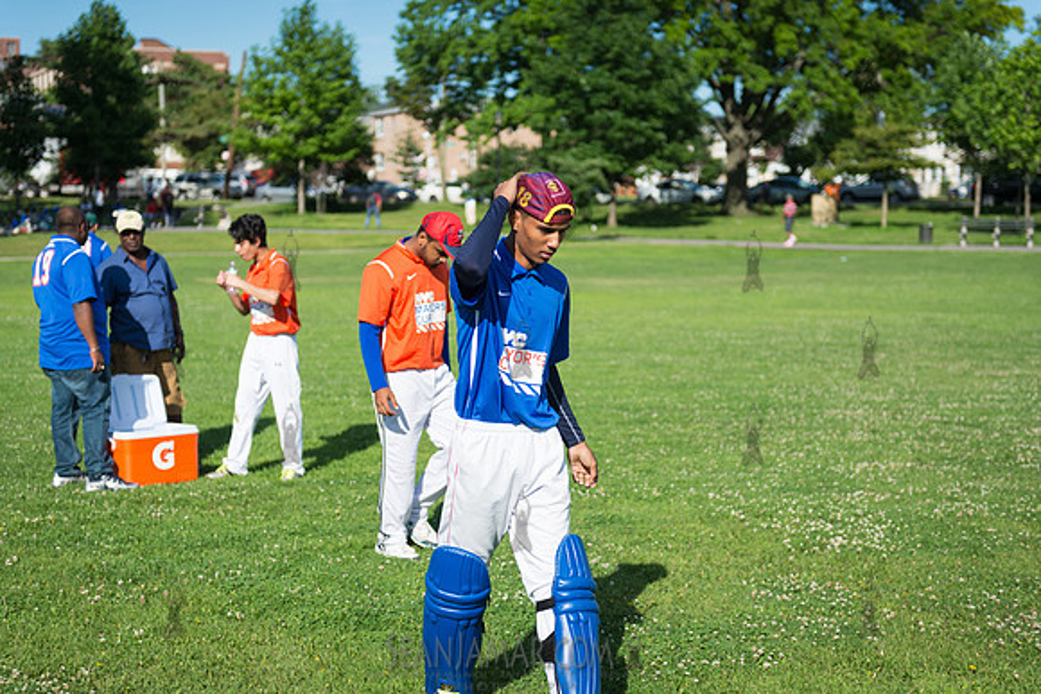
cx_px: 520
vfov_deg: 23.4
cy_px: 347
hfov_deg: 34.5
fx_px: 1677
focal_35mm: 58
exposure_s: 1/4000
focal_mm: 58
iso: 200
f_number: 2.8
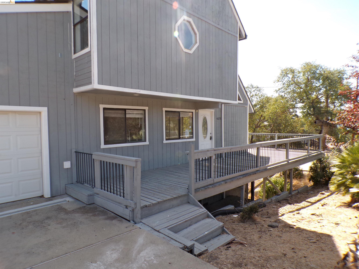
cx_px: 180
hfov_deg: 71.6
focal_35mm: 24
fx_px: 249
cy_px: 134
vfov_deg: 56.8
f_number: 4.4
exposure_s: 1/220
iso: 100
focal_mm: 4.3
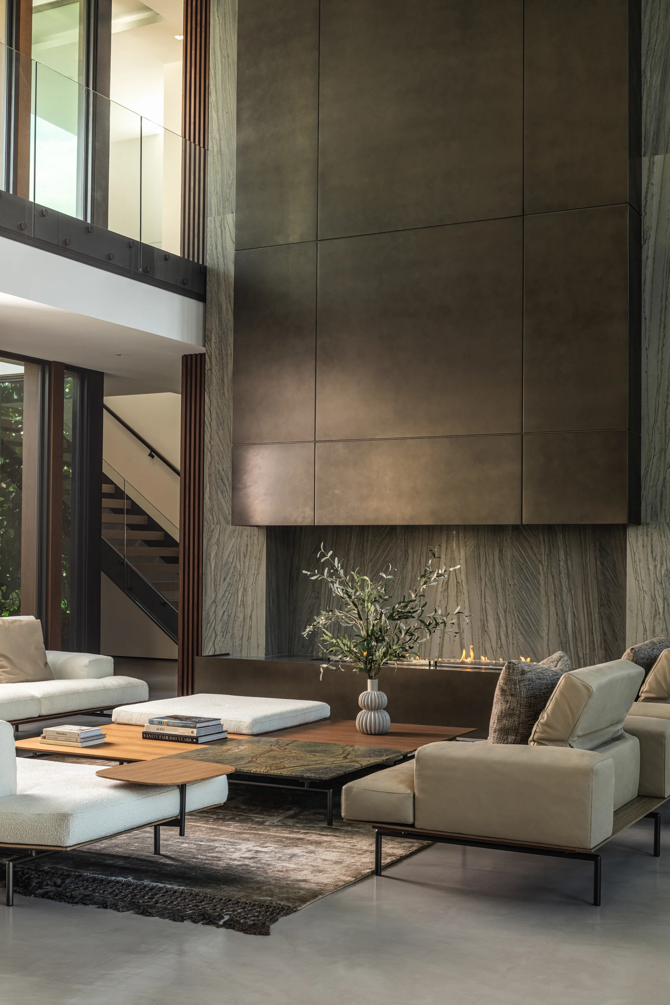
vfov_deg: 43.6
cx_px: 335
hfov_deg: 29.9
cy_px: 502
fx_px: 1256
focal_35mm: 45
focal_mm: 45
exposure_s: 1/20
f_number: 11
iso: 200
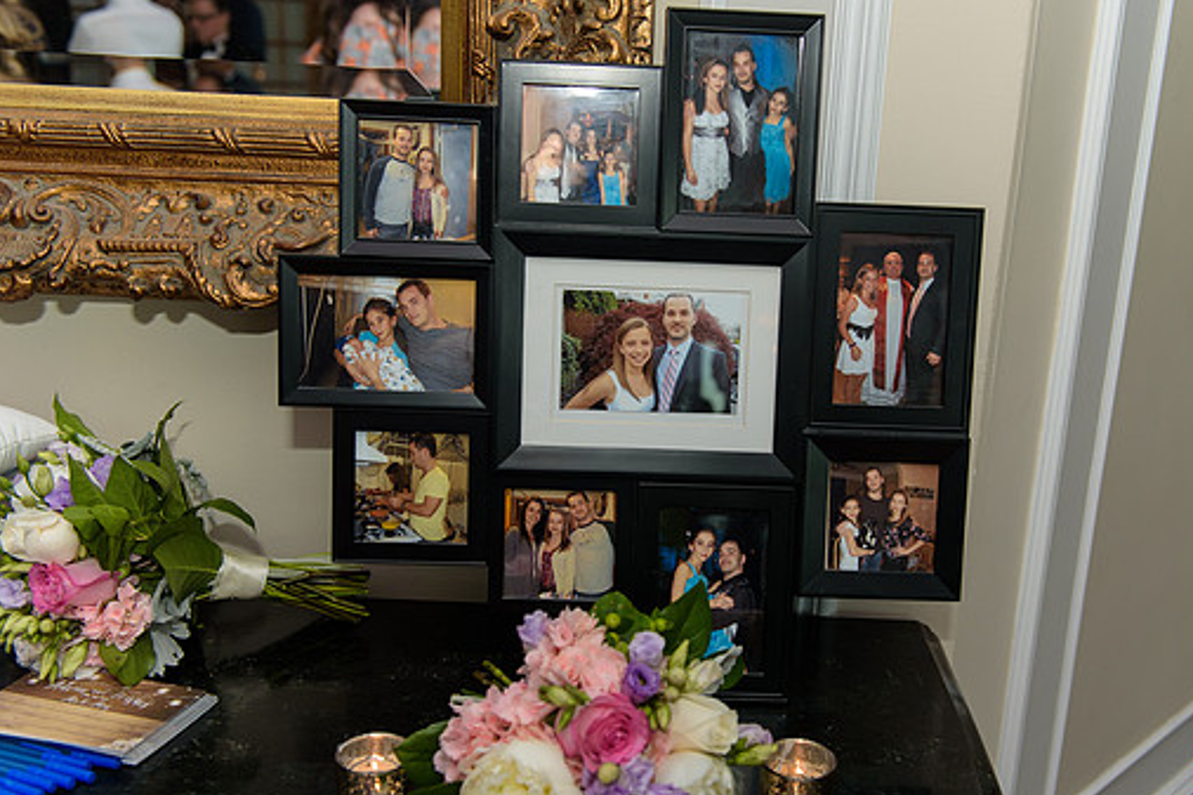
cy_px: 416
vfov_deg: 34.2
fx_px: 1292
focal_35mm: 39
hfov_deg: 49.4
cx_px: 679
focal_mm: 34
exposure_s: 1/200
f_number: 3.2
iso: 400
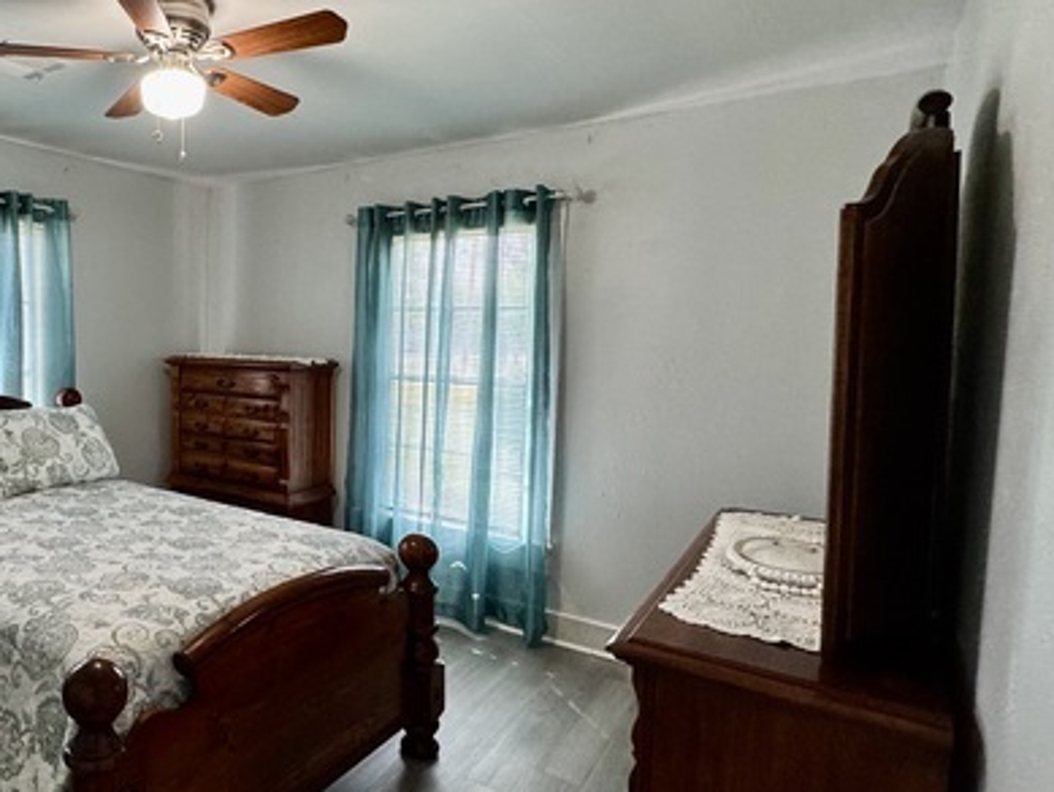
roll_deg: -0.2
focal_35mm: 24
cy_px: 393
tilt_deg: -4.4
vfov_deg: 56.8
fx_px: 731
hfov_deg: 65.1
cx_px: 210
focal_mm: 2.22
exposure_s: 1/60
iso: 200
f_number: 2.2
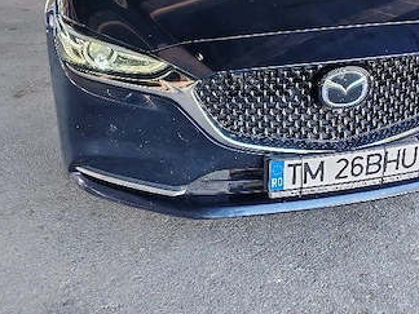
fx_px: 605
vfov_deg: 28.8
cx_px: 238
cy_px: 88
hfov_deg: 38.1
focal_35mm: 50
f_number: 1.95
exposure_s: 1/100
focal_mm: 5.52
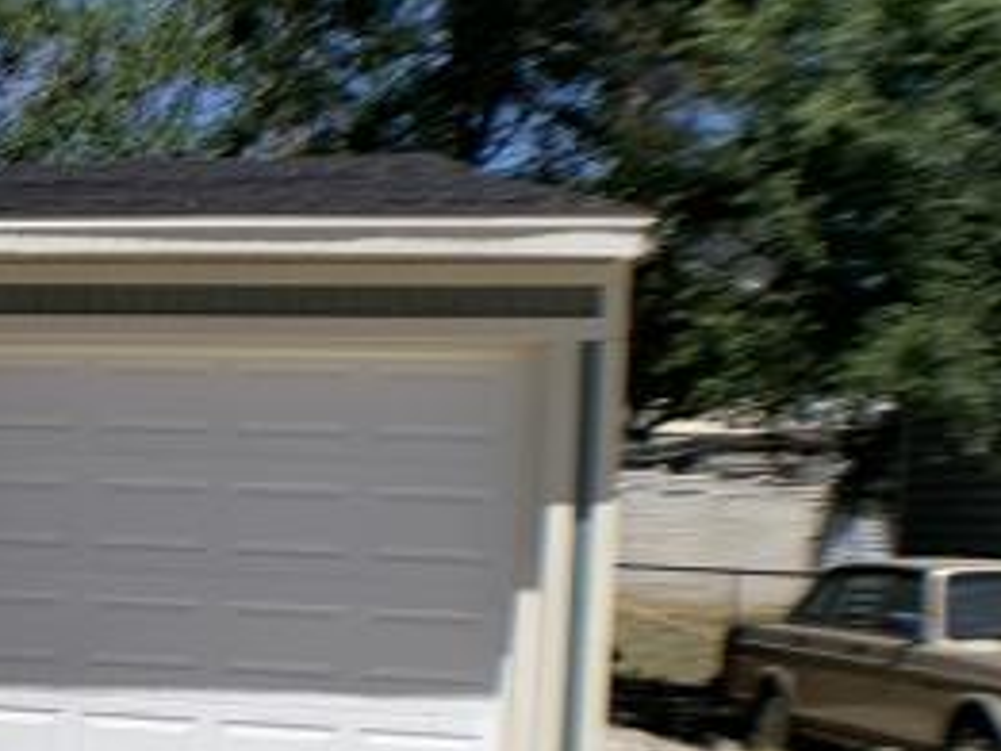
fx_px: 2951
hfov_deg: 16.1
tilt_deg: -2.5
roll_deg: -2.6
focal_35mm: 102
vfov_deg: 14.4
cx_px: -836
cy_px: 605
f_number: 1.8
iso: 25
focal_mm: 4.25
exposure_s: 1/2915
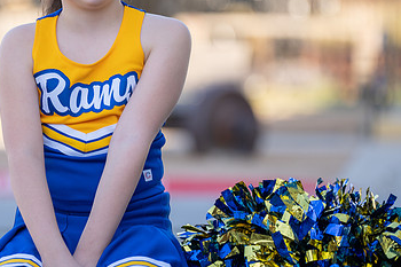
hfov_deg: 7.6
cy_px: 68
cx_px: 108
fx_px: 3017
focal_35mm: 271
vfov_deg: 5.1
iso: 100
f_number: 2.8
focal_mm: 151
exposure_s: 1/320
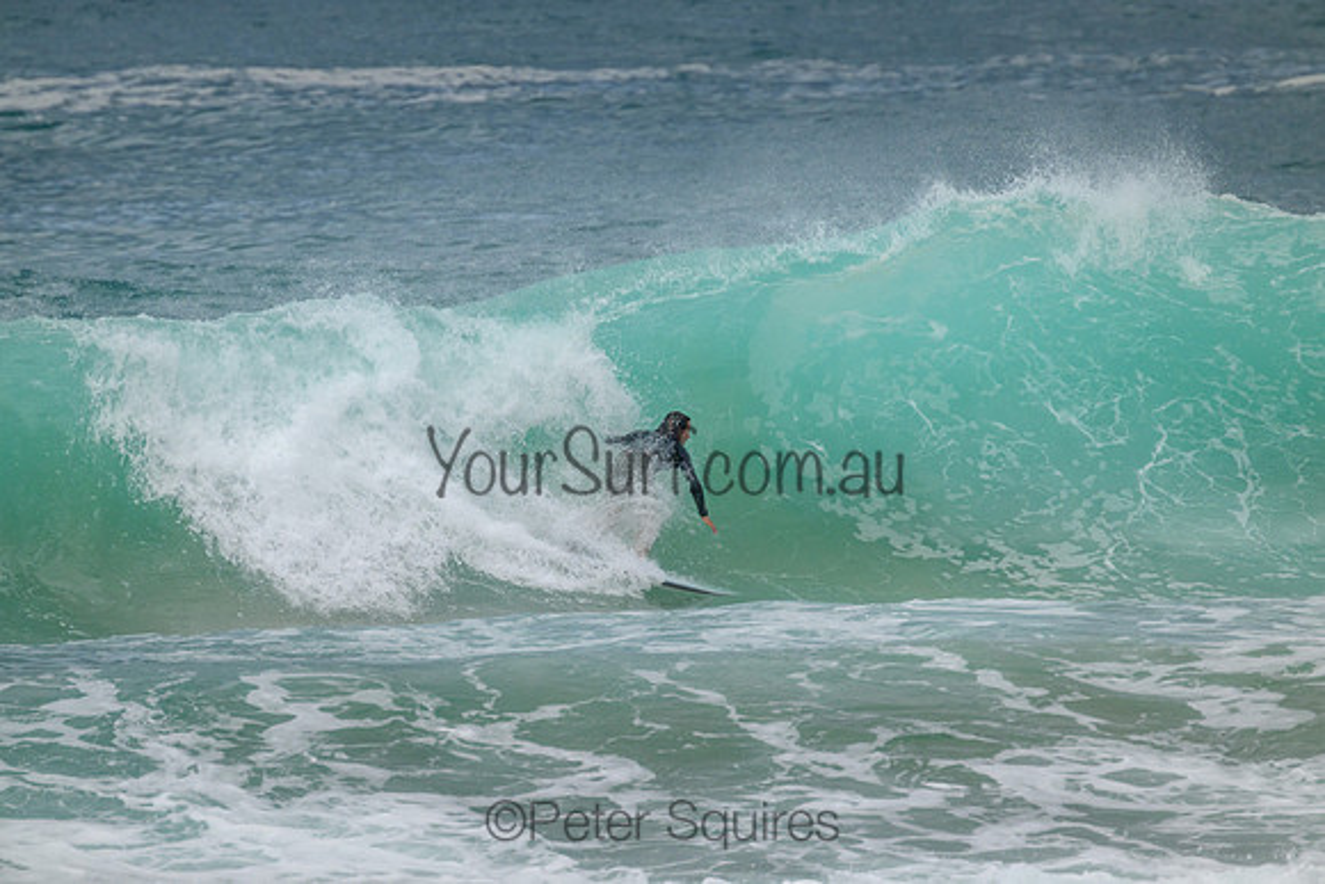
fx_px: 29450
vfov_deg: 1.7
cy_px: 442
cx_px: 662
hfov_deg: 2.6
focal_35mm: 800
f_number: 11
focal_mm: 800
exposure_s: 1/2000
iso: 800
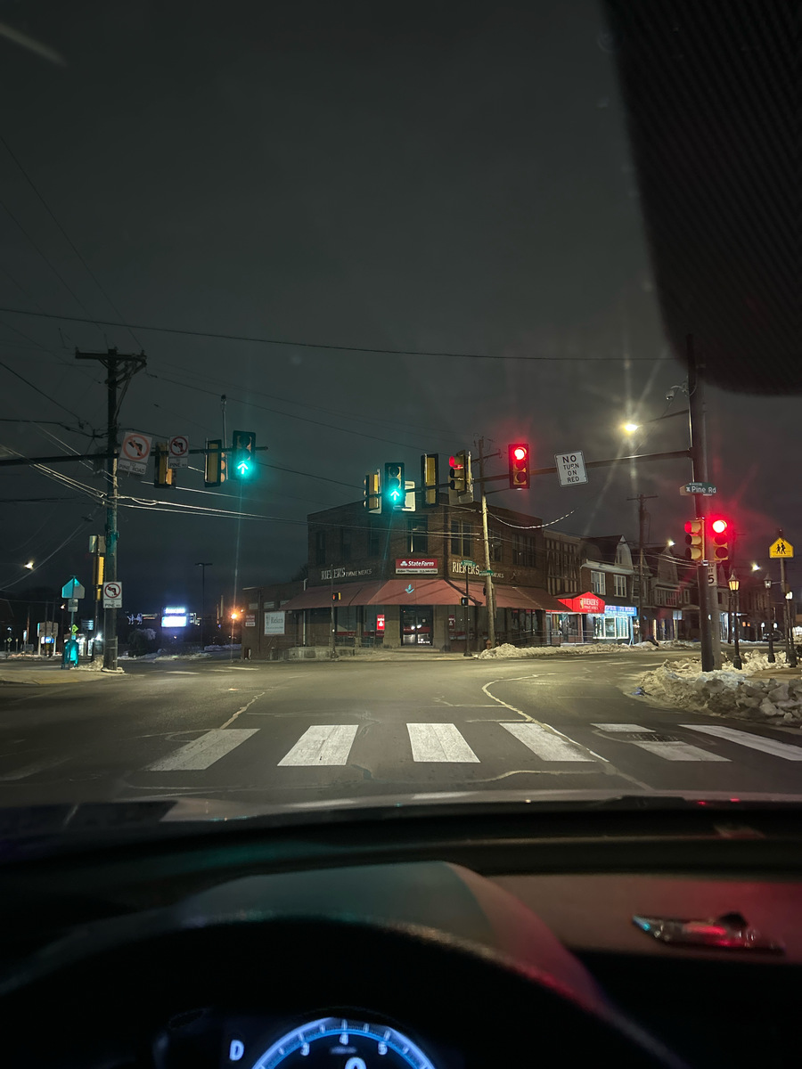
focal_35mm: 26
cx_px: 401
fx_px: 803
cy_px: 534
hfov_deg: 53.1
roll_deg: -0.5
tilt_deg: +5.7
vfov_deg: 67.3
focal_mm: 5.7
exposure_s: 1/30
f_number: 1.5
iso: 1000
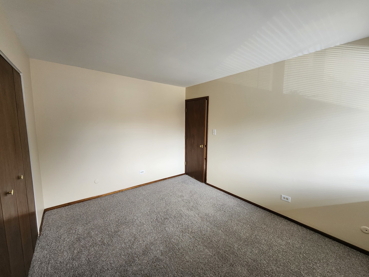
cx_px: 184
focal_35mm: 13
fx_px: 139
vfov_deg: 89.9
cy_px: 138
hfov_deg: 106.2
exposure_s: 1/60
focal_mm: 2.2
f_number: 2.2
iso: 250
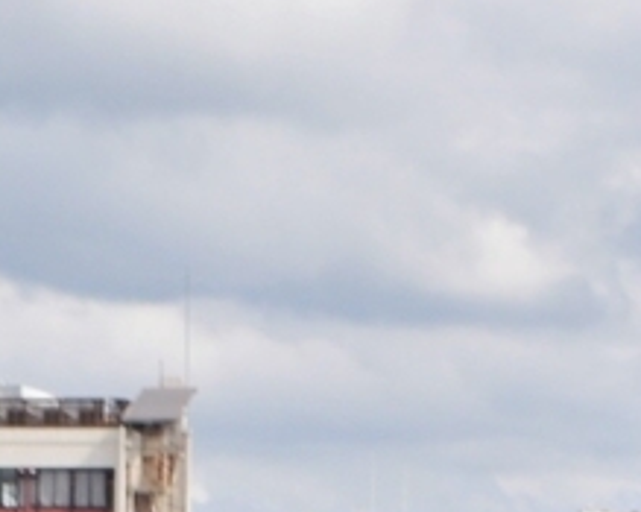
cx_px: 1180
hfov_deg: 4.5
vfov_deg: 3.6
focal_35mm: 424
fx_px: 8032
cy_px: 838
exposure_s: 1/320
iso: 200
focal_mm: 55
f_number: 10
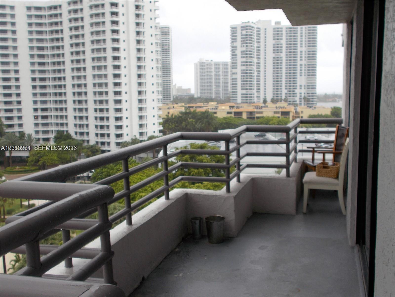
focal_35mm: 39
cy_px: 148
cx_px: 198
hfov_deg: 47.9
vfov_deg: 36.8
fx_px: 445
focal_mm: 6.9
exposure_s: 1/80
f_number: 3.9
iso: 80
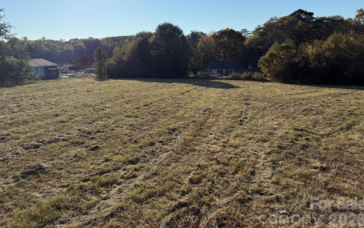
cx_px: 182
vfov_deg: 47.3
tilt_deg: -9.3
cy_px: 93
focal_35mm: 26
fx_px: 258
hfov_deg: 70.4
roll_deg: +1.0
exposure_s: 1/7353
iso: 80
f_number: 1.78
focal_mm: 6.76
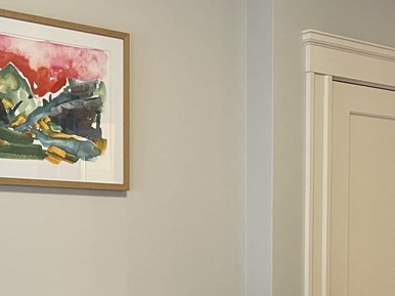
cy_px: 297
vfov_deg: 20.6
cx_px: 265
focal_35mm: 69
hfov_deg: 28.0
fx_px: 787
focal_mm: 5.7
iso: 200
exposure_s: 1/60
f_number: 1.5
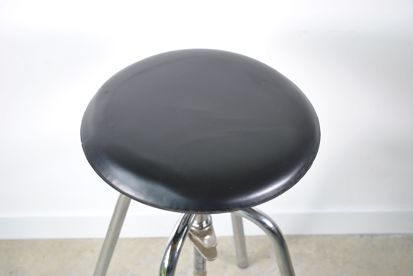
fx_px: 758
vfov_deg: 20.7
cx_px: 206
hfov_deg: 30.5
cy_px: 138
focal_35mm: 66
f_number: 5.6
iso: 100
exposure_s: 1/20
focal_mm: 44
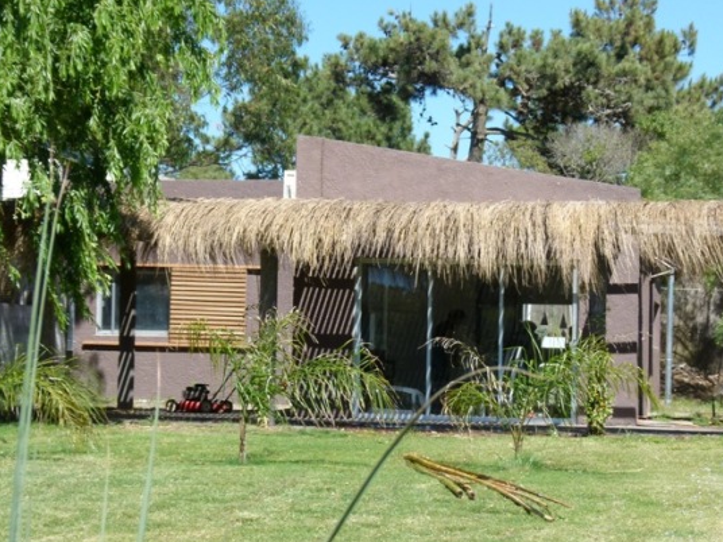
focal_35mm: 105
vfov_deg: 14.1
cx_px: 352
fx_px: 2193
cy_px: 321
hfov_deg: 18.7
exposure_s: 1/640
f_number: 4
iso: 100
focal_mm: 15.8
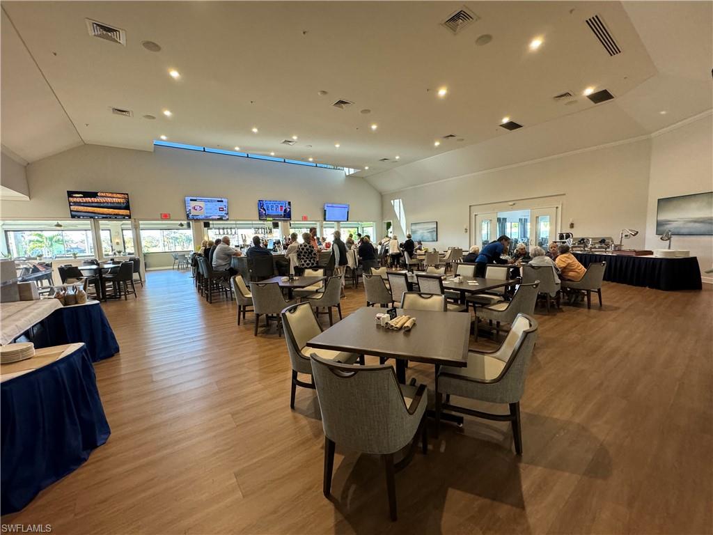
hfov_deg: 102.1
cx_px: 356
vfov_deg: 85.7
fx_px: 288
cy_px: 268
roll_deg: +0.8
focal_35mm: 14
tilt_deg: -5.8
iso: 400
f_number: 2.2
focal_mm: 2.22
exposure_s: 1/60
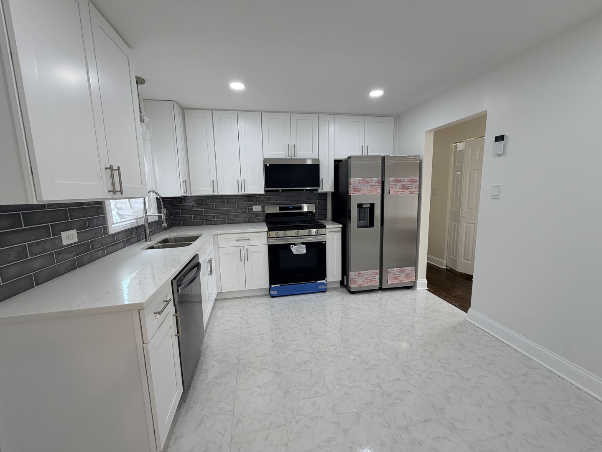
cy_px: 226
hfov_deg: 102.1
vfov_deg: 85.7
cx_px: 301
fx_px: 243
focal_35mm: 14
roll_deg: +2.2
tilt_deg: -9.1
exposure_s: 1/120
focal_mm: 2.22
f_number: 2.2
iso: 125
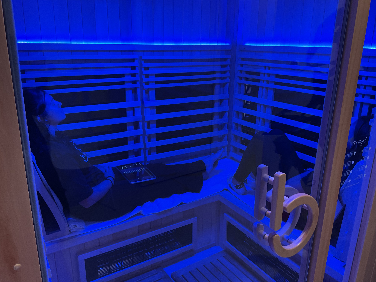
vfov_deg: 48.2
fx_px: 315
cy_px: 141
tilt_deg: -18.1
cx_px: 188
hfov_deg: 61.7
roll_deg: +0.3
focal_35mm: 29
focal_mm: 3
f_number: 1.8
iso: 250
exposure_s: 1/40
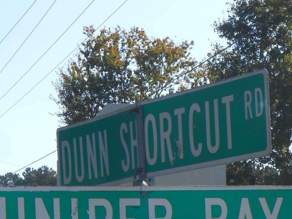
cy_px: 230
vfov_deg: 8.9
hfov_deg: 11.9
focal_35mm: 166
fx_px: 1400
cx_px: 99
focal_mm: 11.3
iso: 80
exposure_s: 1/320
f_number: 5.6
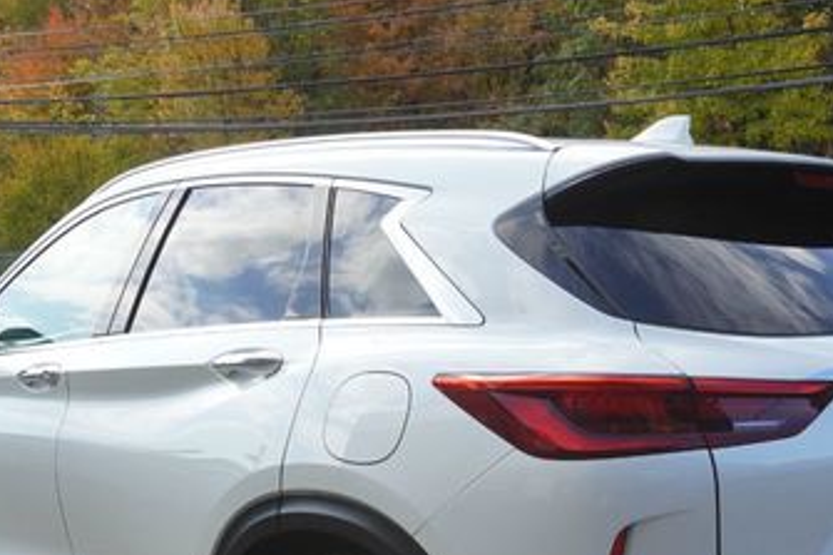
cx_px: 487
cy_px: 525
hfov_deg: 31.8
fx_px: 1457
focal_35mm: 63
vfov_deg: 21.0
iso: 400
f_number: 9
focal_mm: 22
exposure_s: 1/250
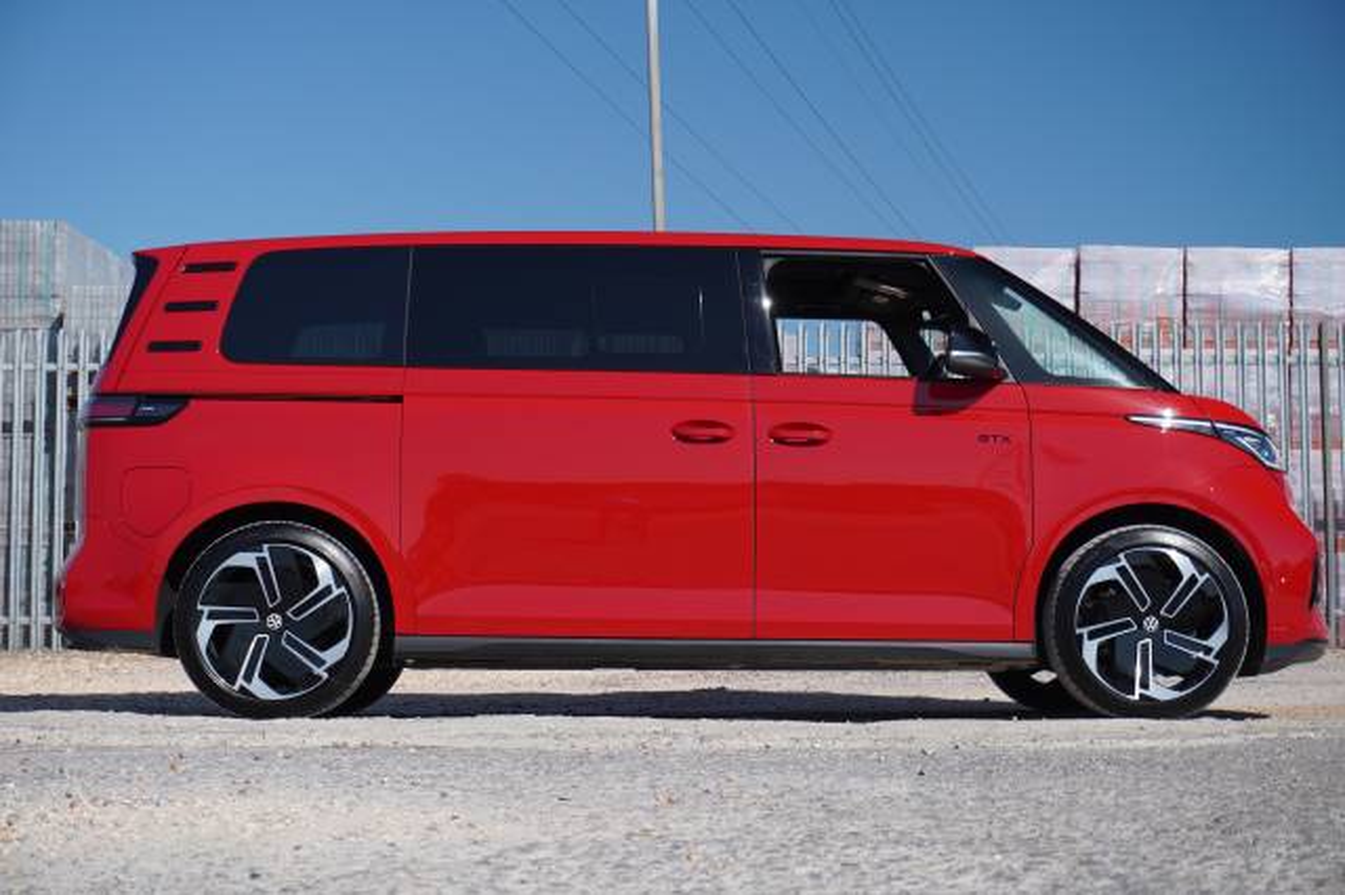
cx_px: 672
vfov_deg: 20.6
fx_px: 2464
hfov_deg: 30.5
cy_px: 448
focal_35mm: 66
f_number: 5.6
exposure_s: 1/1000
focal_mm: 44
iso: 400
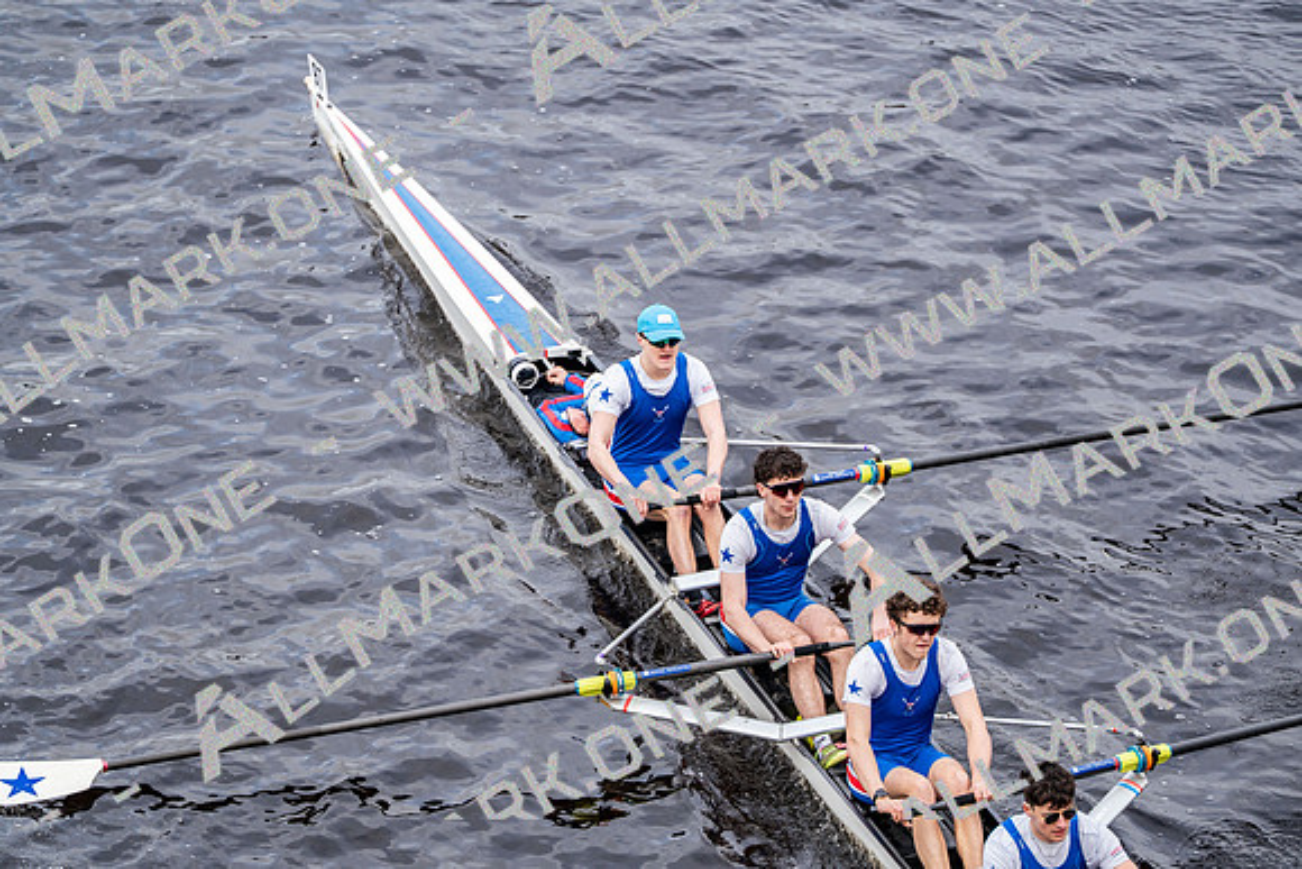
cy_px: 434
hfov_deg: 10.3
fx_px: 7235
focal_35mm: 200
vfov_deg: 6.9
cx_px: 651
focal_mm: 200
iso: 320
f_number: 2.8
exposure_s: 1/2000
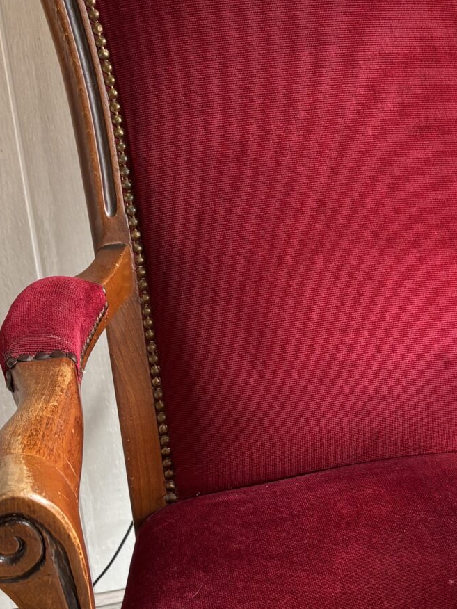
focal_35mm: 76
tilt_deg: -23.9
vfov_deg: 25.5
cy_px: 408
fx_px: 1338
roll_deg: -0.3
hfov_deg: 18.5
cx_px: 529
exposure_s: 1/100
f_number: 1.6
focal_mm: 5.96
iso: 64
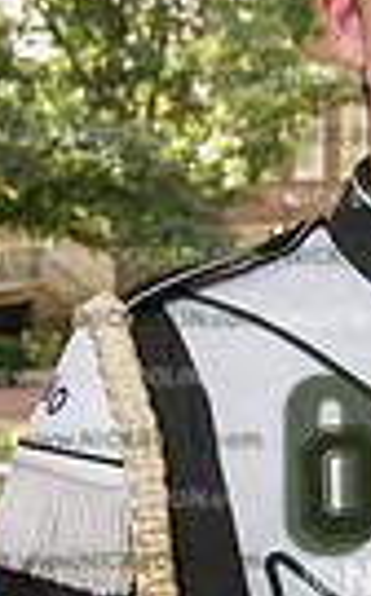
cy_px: 499
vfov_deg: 14.5
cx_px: 468
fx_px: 2321
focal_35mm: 143
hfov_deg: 9.0
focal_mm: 42
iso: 500
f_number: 8
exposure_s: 1/100
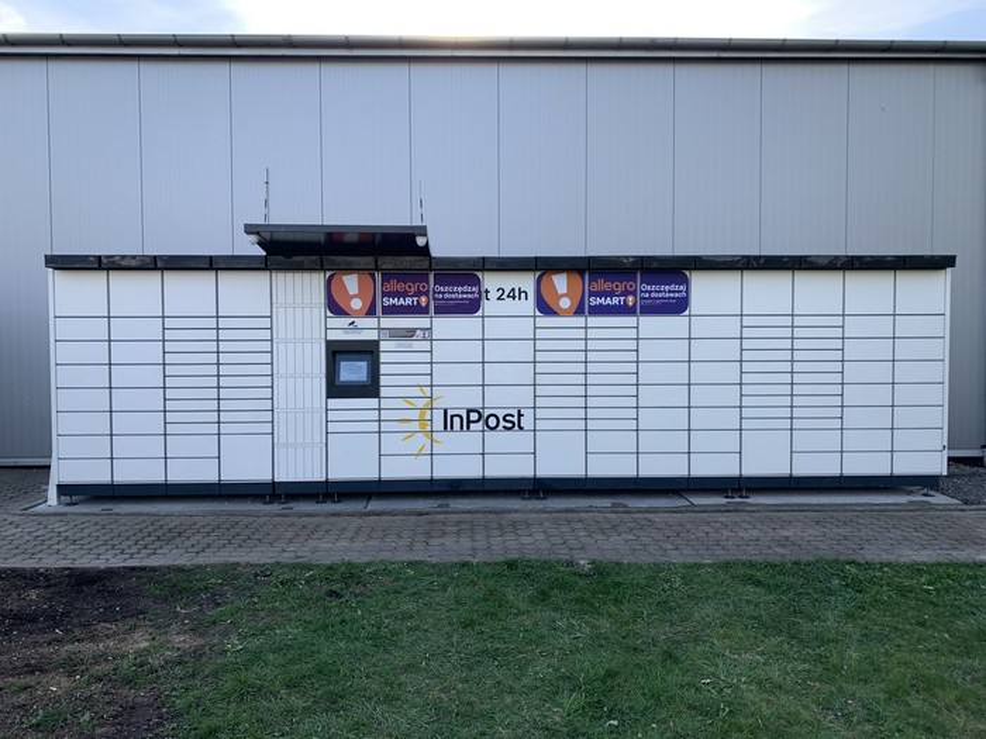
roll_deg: +0.3
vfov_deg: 53.1
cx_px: 493
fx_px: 741
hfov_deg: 67.3
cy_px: 370
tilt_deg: -0.7
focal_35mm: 26
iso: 25
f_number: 1.8
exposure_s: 1/408
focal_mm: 4.25
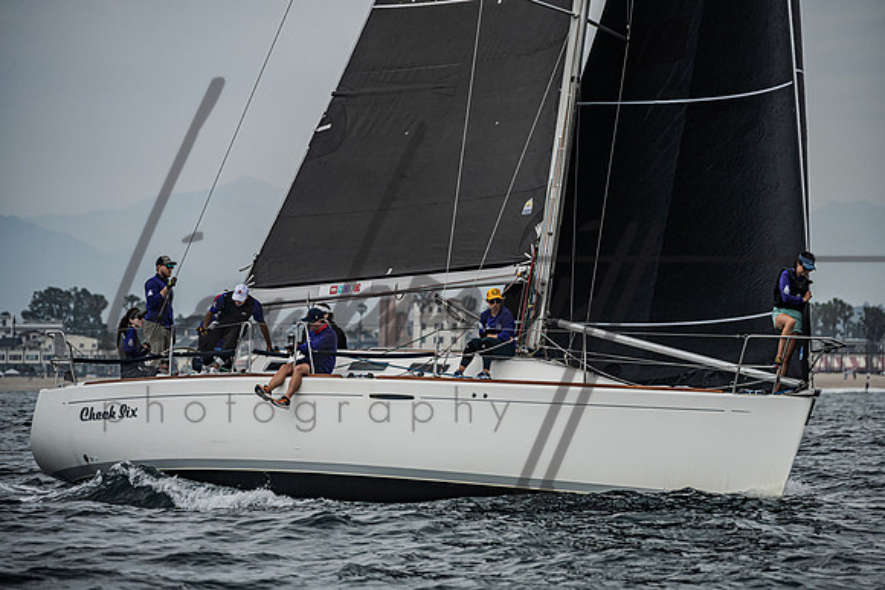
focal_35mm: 297
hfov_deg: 6.9
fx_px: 7312
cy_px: 279
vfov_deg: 4.6
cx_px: 443
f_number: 8
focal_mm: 280
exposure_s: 1/3200
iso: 400
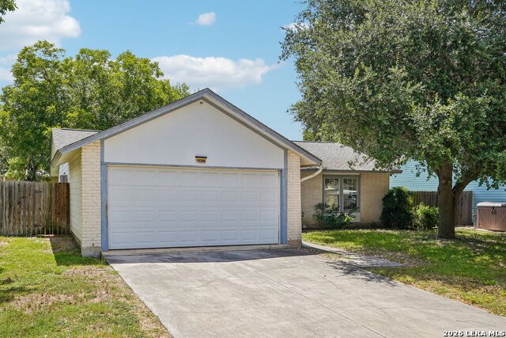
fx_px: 450
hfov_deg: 58.7
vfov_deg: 41.1
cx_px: 253
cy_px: 169
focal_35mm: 32
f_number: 8
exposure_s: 1/200
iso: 100
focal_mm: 32
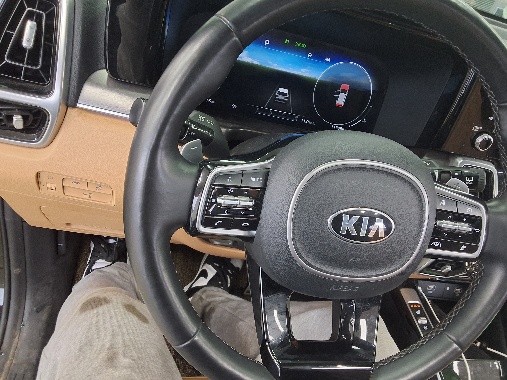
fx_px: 410
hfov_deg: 63.4
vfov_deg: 49.7
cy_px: 190
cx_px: 254
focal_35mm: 28
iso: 200
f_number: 1.9
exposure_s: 1/40
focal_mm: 2.91
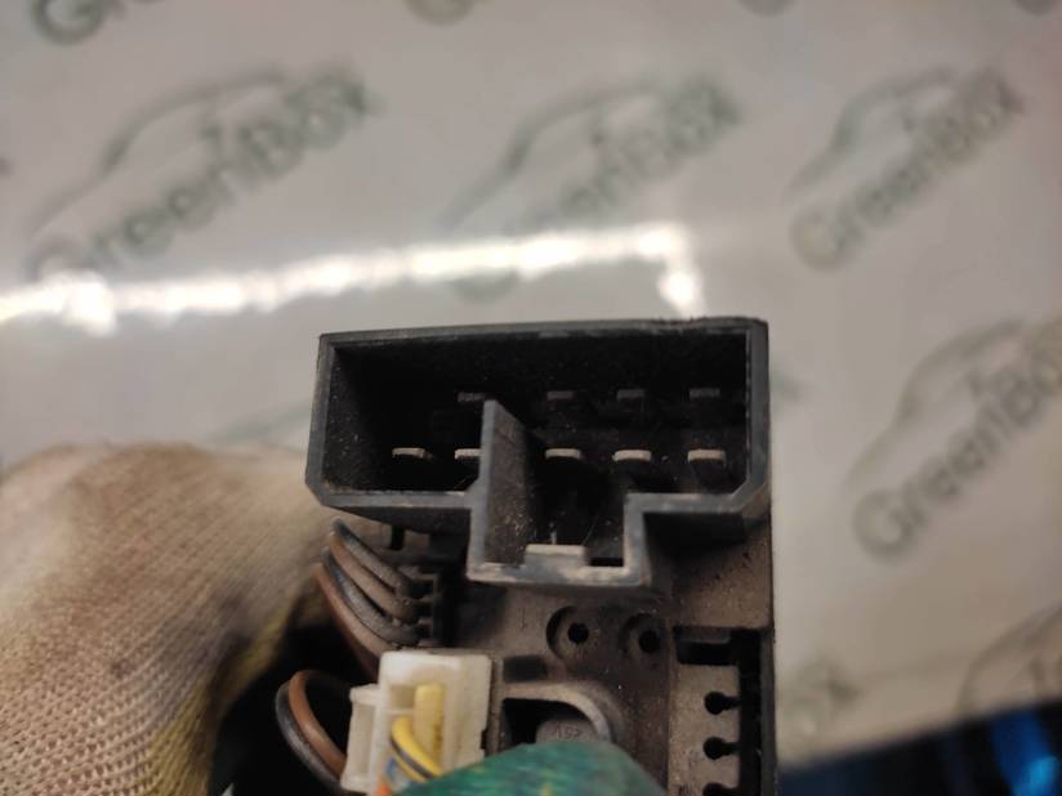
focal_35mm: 26
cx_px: 531
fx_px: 798
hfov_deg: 67.3
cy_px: 398
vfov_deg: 53.1
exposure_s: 1/33
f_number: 1.79
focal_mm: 4.74
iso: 110
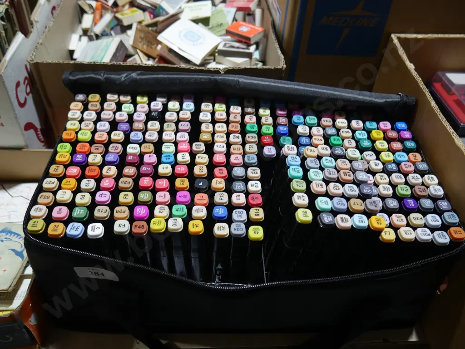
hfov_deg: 59.9
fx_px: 403
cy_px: 174
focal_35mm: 30
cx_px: 232
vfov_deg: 46.8
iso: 250
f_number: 3.6
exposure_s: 1/60
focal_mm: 15
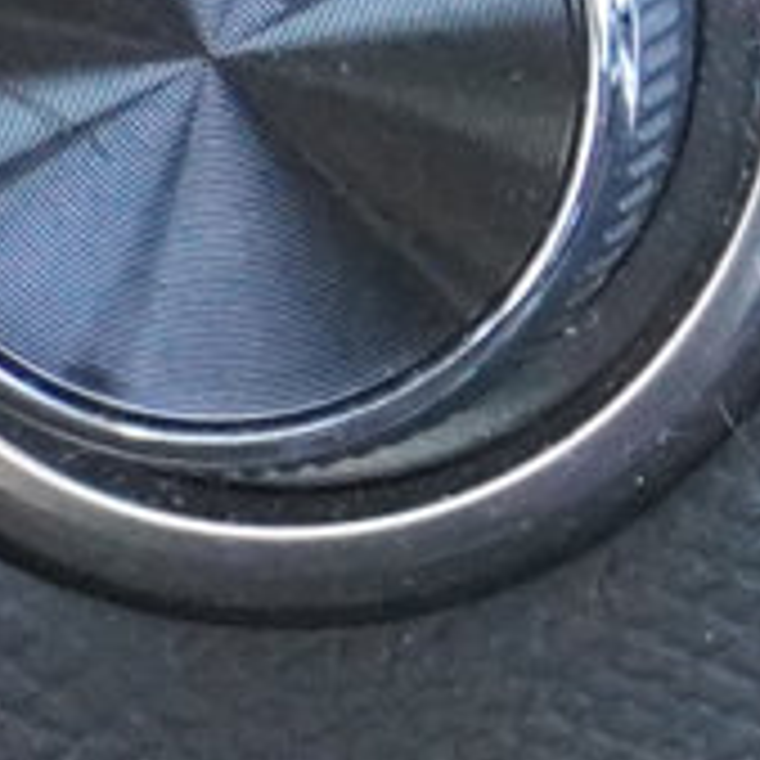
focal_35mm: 680
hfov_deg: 2.5
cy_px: 63
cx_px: 3512
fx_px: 16892
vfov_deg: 2.6
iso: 5000
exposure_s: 1/80
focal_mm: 45
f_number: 5.6
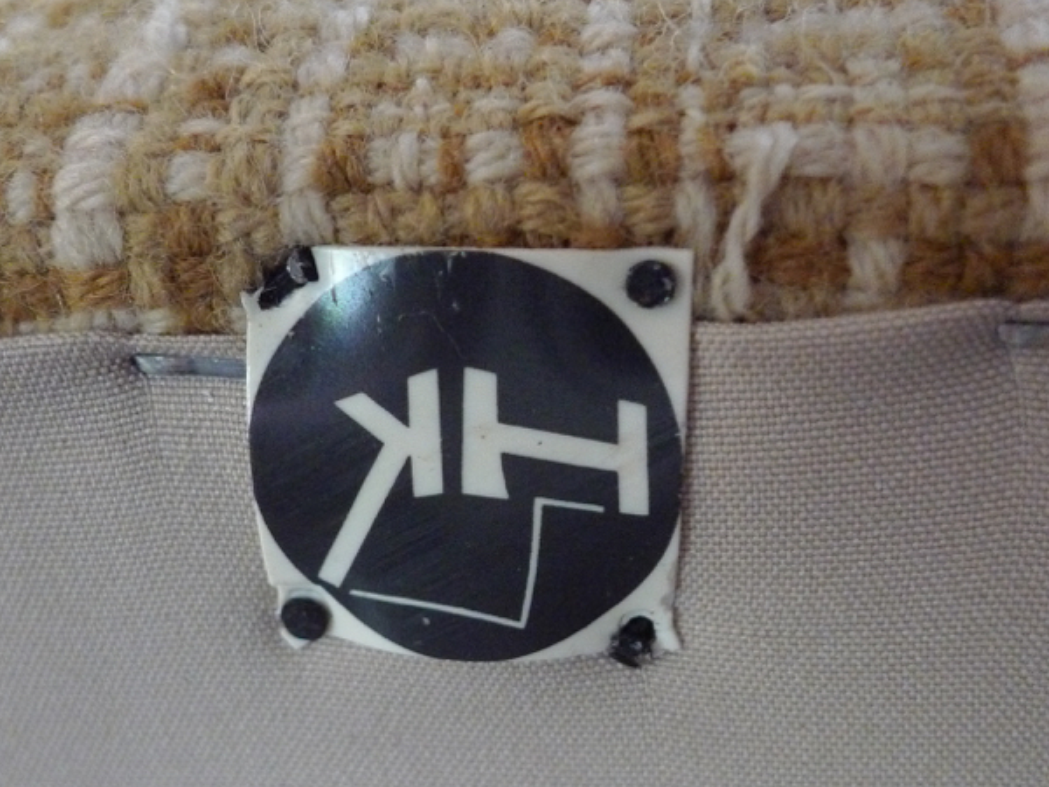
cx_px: 507
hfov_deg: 51.3
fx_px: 1091
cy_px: 475
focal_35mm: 36
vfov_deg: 39.5
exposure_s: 1/60
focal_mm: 5.1
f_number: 2
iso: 800
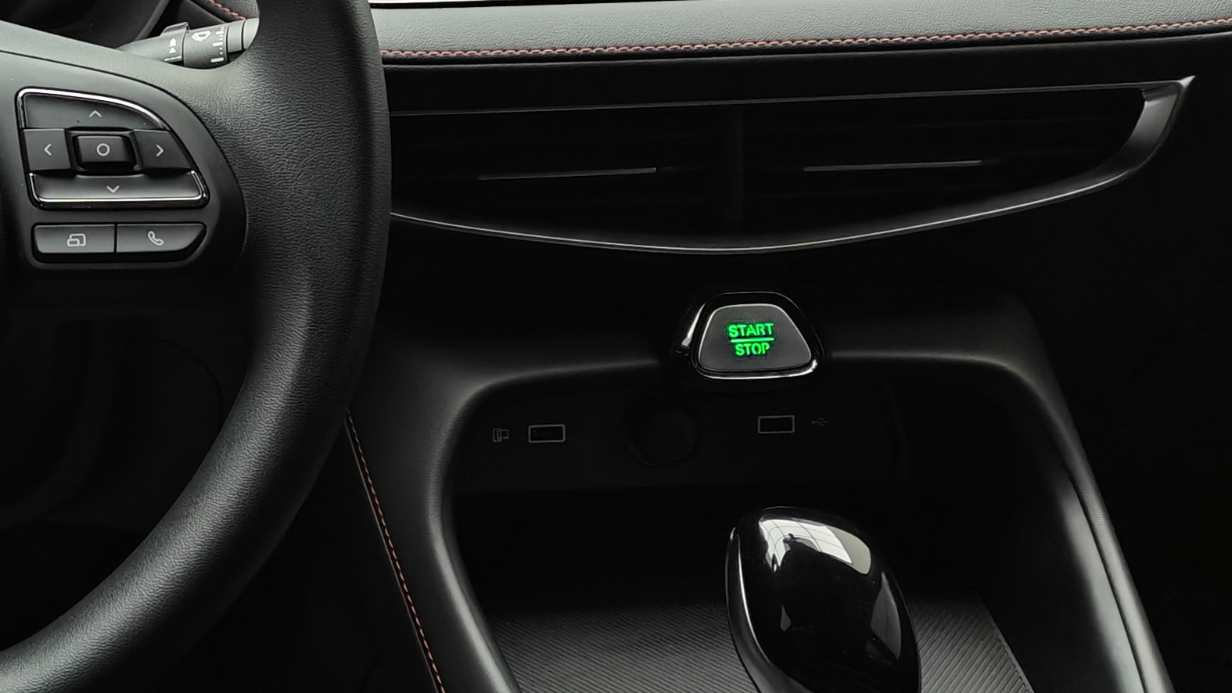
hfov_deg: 28.4
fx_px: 2221
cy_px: 107
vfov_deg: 17.5
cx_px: -96
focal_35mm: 68
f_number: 1.8
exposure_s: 1/100
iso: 80
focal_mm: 5.59
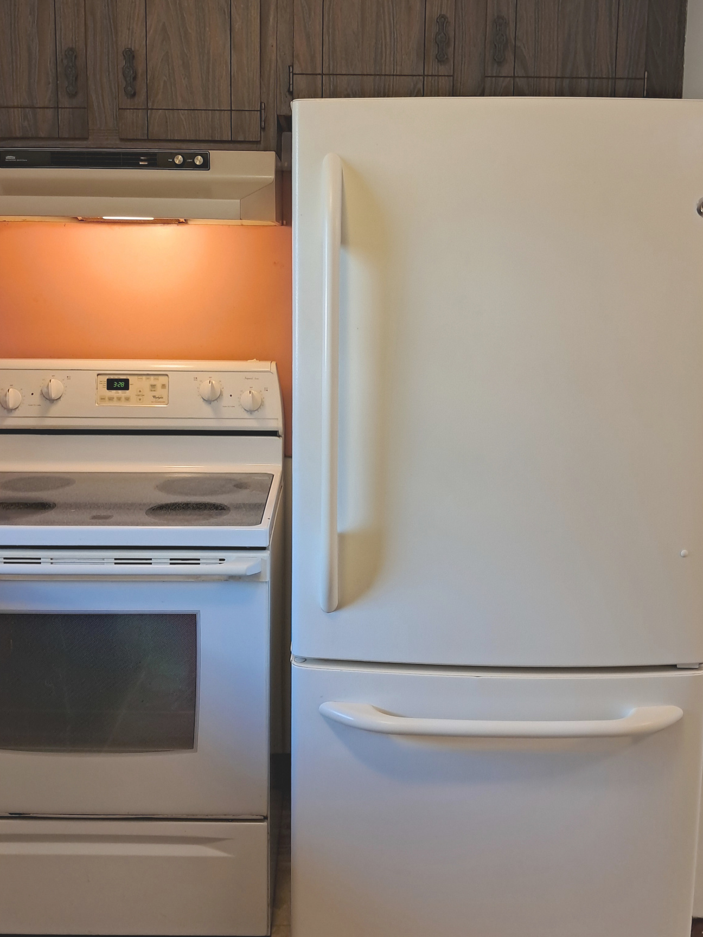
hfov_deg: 39.6
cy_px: 421
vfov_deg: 51.3
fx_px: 975
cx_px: 327
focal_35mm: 36
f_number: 1.8
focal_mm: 4
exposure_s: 1/33
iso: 200
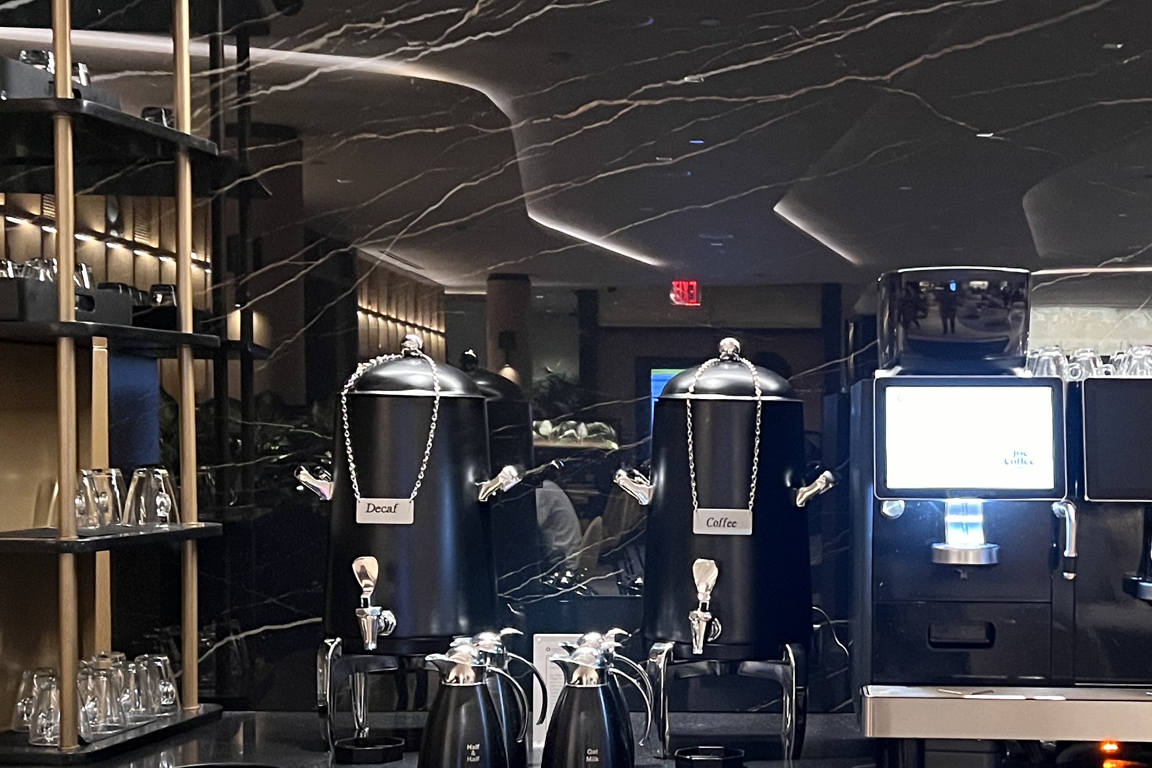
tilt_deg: -3.9
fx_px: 1856
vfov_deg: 23.2
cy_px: 536
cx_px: 743
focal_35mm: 58
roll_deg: -1.3
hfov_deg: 34.2
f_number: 1.5
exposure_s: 1/40
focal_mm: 5.7
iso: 640
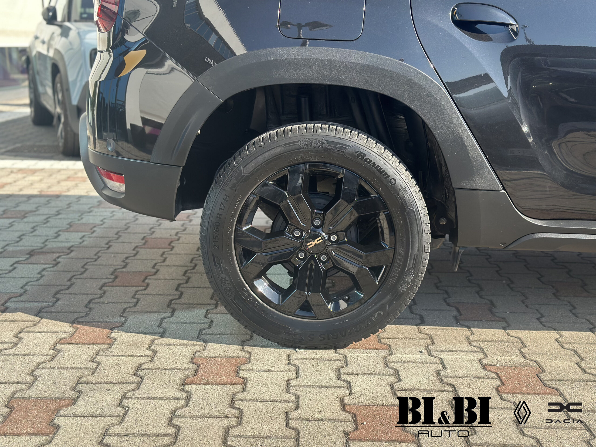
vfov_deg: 30.3
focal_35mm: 48
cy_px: 224
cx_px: 298
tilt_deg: -11.8
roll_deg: +0.2
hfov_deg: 39.7
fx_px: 826
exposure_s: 1/1992
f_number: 1.78
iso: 80
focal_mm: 6.86
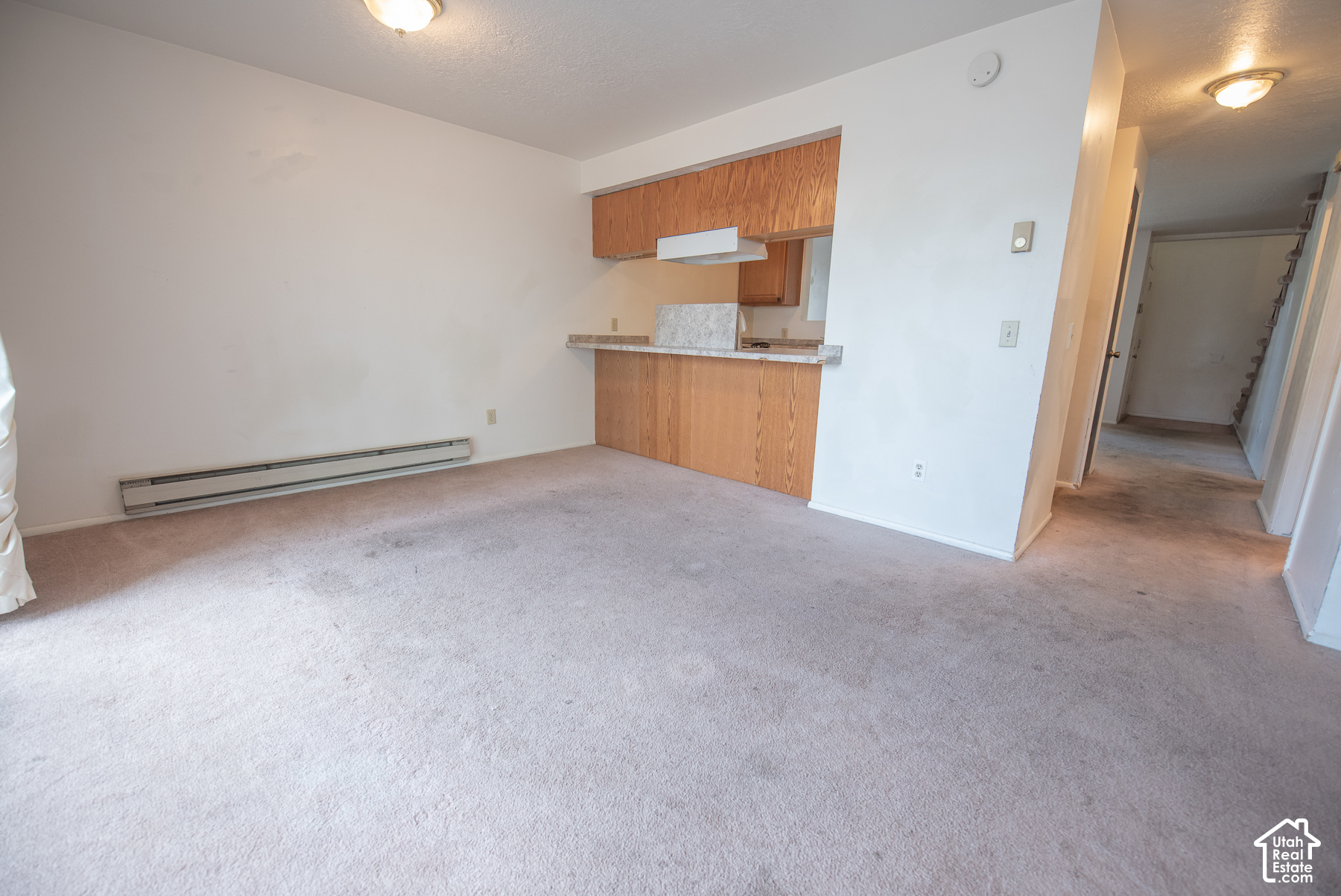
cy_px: 448
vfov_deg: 81.3
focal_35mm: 14
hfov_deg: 104.2
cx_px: 670
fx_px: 522
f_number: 3.5
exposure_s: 1/80
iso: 1000
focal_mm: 14
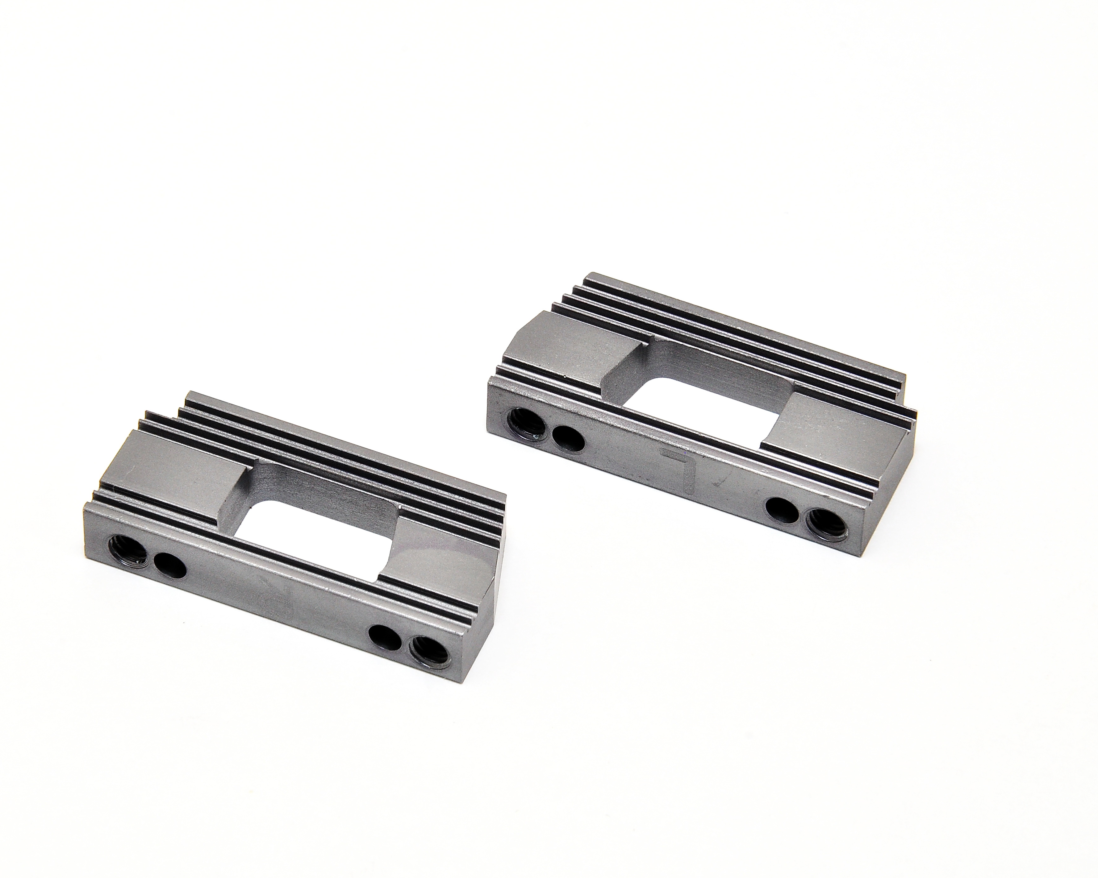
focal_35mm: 339
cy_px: 439
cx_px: 499
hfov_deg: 5.7
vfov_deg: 4.6
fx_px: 11017
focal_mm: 200
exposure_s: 1/60
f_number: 22
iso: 400
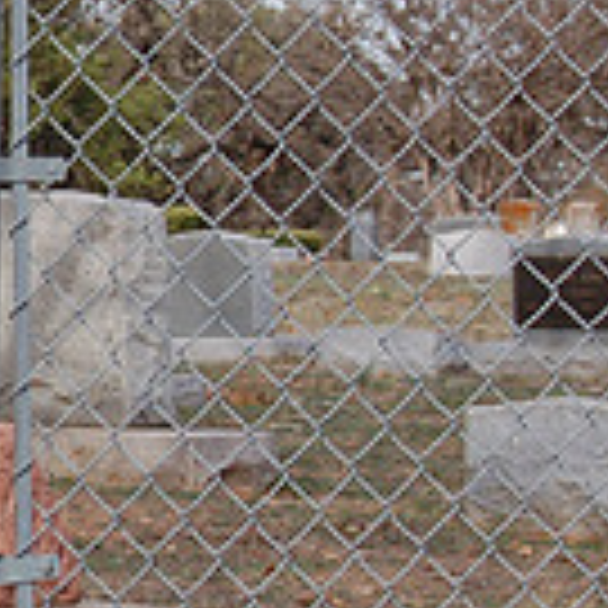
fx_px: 4352
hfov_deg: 7.6
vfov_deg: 8.0
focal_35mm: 219
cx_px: -658
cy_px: 158
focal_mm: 40
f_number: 9
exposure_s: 1/320
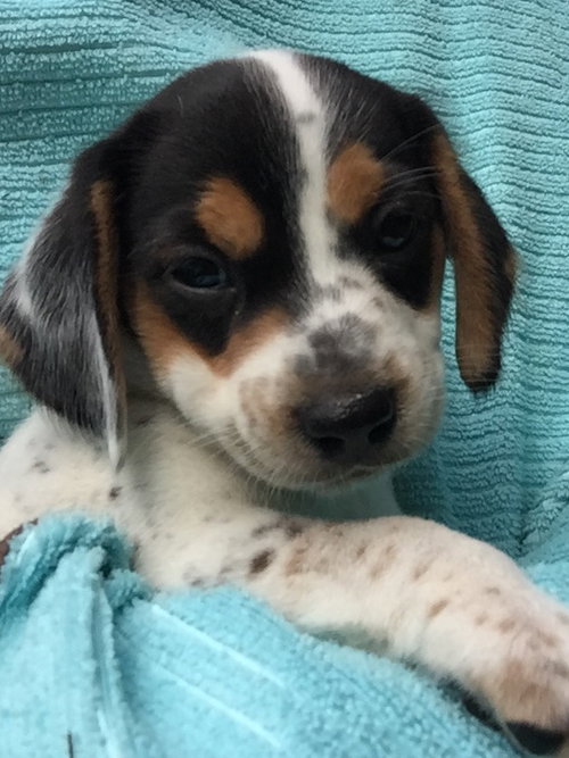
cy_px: 379
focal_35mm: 31
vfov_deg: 58.4
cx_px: 284
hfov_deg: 45.4
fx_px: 680
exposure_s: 1/738
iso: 32
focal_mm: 2.65
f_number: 2.2
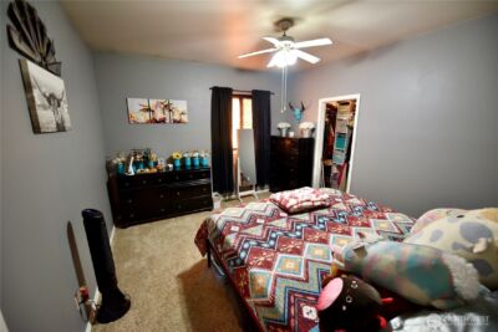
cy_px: 166
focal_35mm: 14
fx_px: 194
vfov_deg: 81.3
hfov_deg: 104.2
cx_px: 249
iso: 800
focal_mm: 14
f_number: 2.8
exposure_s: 1/60
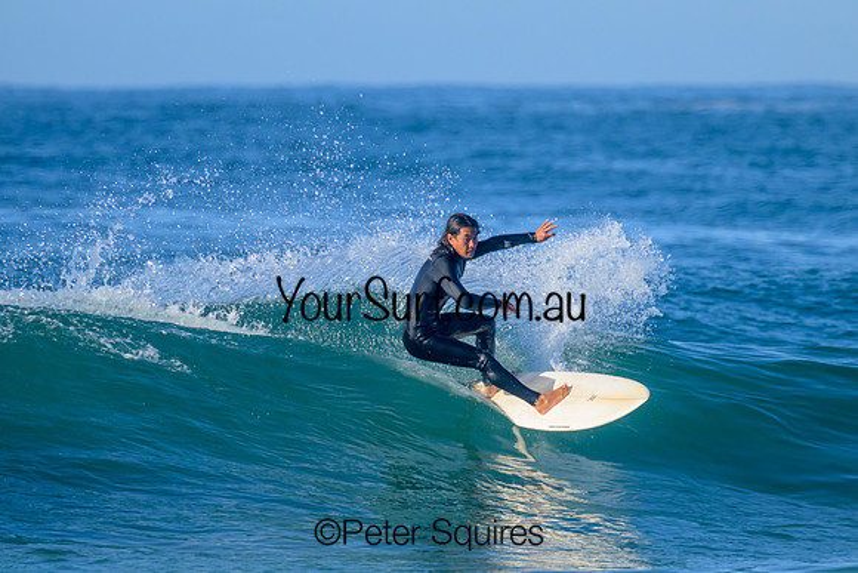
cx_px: 429
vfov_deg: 1.7
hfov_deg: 2.5
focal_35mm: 824
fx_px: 19644
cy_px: 286
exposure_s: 1/2000
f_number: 11
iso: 1800
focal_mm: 800
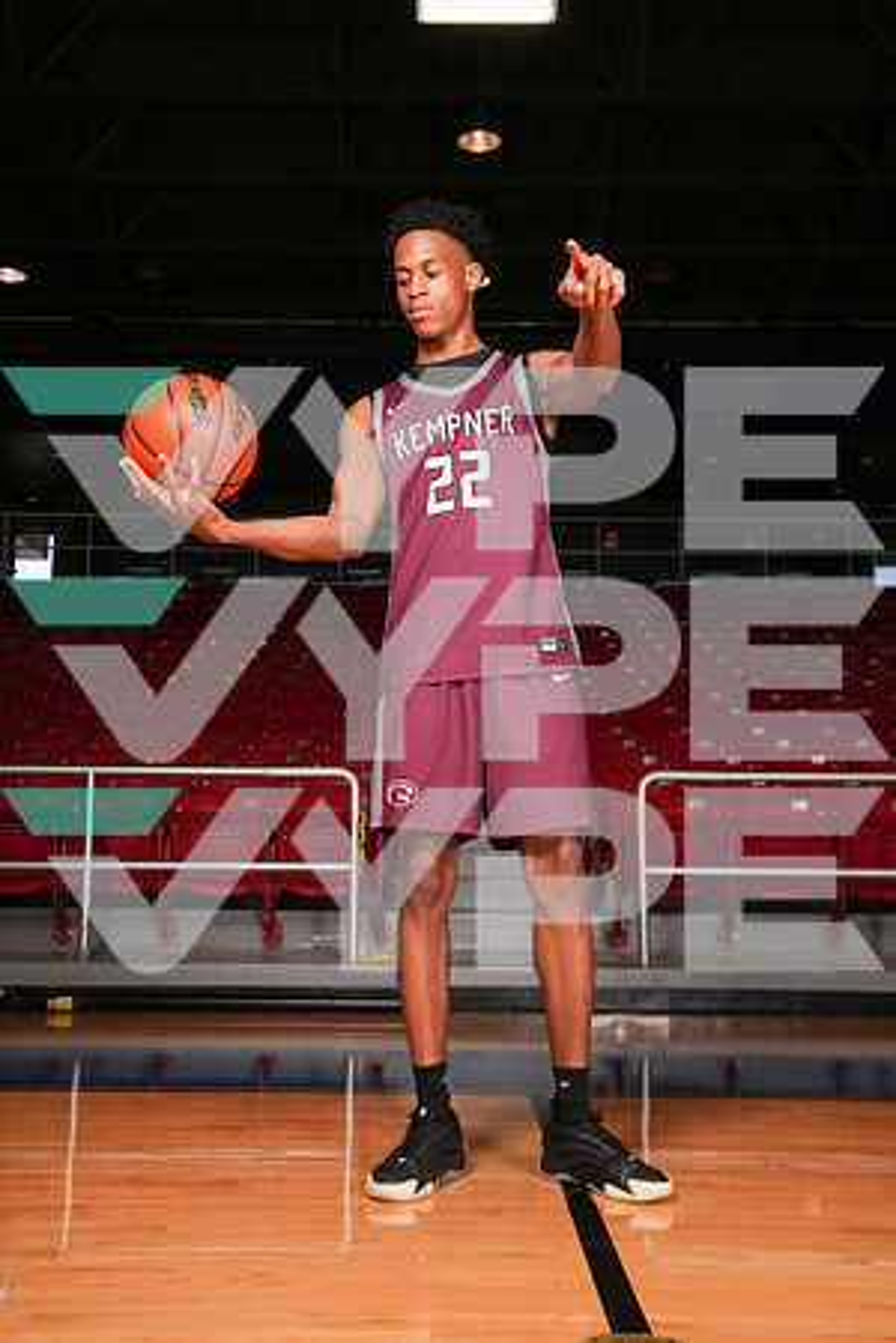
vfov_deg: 49.6
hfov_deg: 34.2
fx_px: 1456
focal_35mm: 39
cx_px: 448
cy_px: 672
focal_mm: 39
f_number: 6.3
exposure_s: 1/200
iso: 250
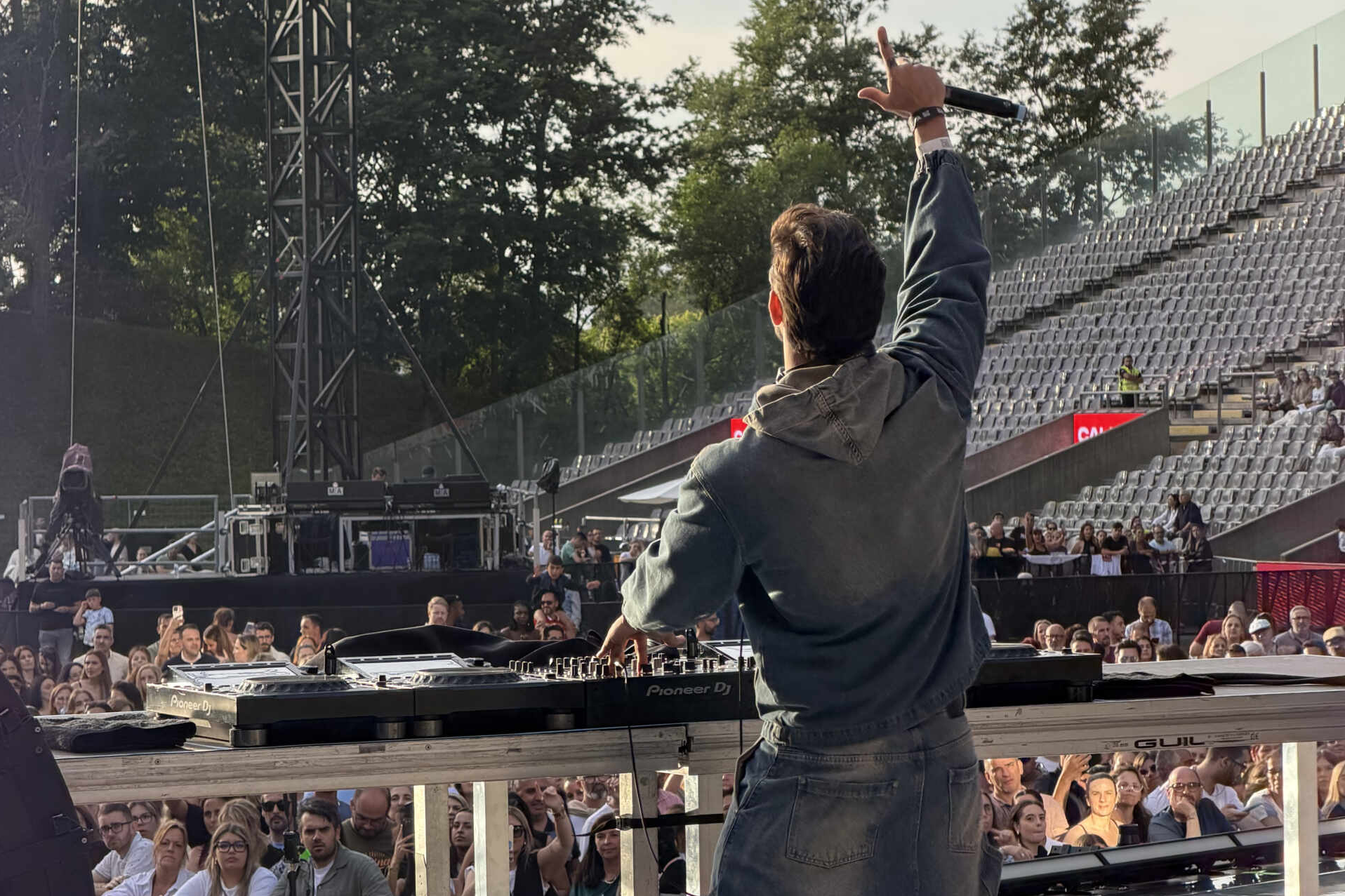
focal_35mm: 139
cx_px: 672
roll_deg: +1.5
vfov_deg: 9.9
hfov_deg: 14.8
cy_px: 460
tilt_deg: -0.6
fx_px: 5192
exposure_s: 1/298
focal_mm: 16.89
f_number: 2.8
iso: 50
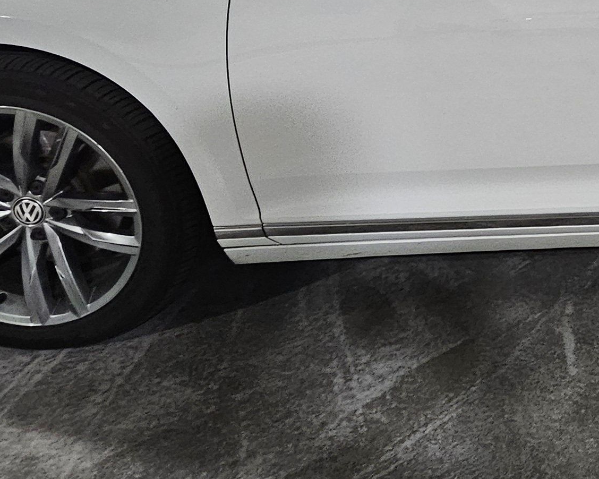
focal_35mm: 45
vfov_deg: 29.5
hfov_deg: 33.7
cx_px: 711
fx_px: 798
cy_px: -70
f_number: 2.2
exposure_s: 1/30
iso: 320
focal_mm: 2.2
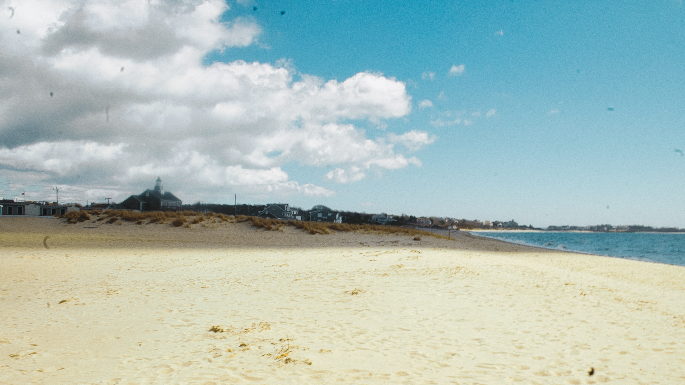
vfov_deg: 29.7
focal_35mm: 40
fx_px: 727
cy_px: 221
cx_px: 340
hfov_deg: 50.5
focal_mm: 24
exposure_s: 1/25
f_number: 22
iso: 125
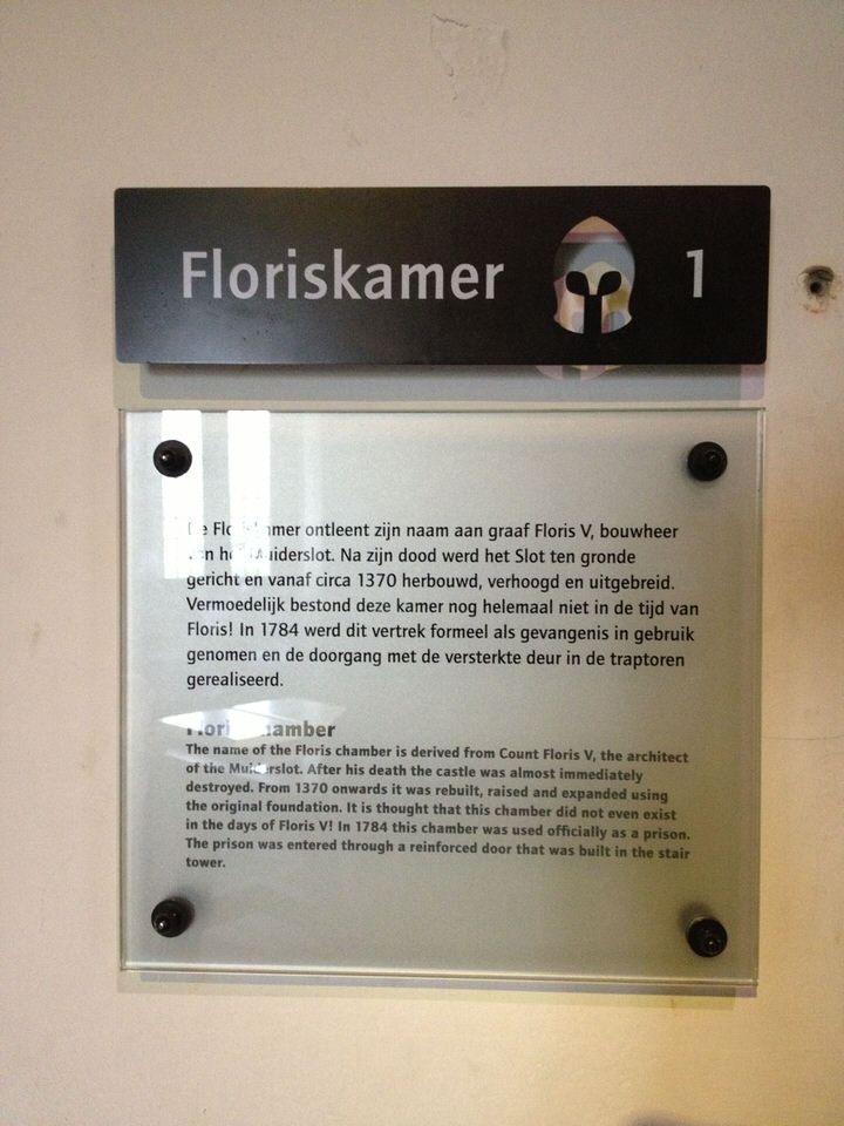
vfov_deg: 52.6
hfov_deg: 40.7
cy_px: 563
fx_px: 1138
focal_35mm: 35
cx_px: 422
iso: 320
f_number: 2.4
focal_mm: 4.28
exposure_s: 1/20
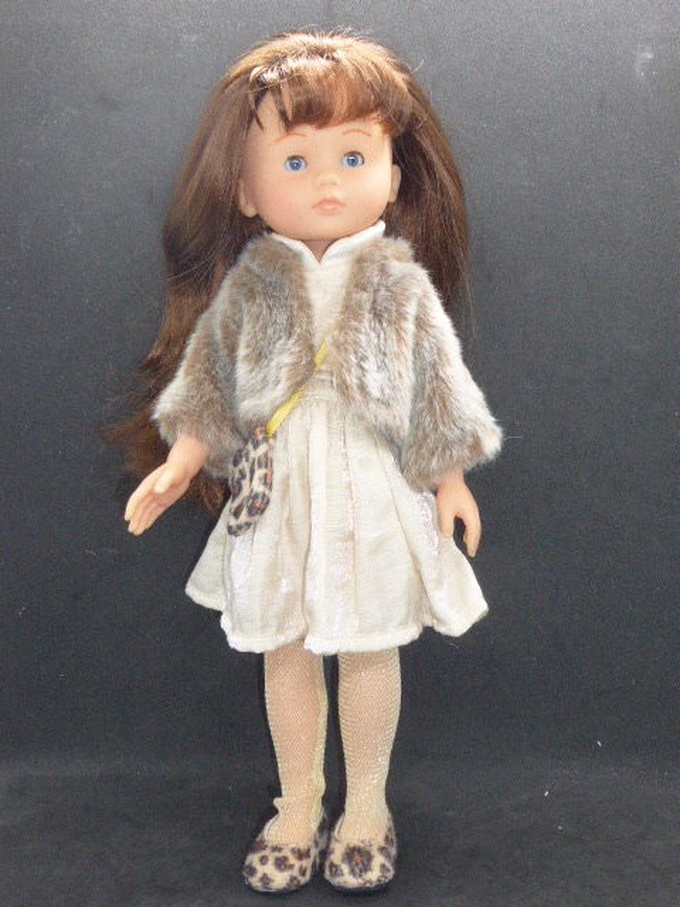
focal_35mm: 40
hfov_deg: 36.0
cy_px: 454
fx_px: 1048
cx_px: 340
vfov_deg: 46.8
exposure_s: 1/60
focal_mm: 6.9
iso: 500
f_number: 3.9
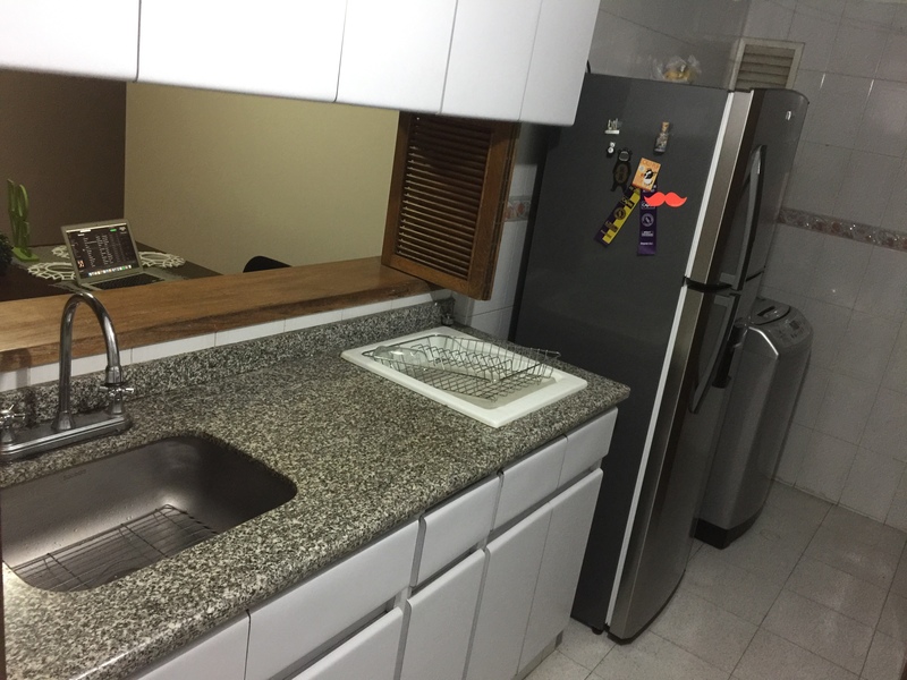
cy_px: 340
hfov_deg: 61.7
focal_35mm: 29
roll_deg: -10.5
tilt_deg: -17.9
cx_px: 454
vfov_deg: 48.2
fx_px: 760
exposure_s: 1/10
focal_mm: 4.15
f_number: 2.2
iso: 125
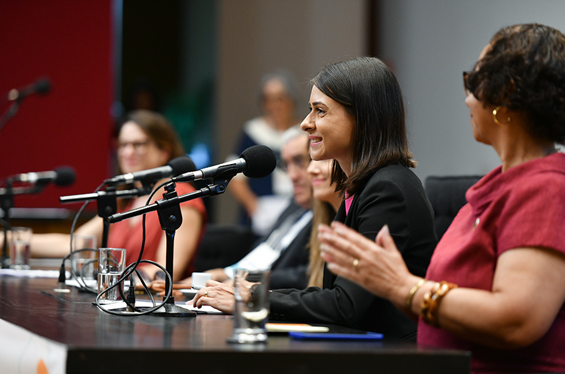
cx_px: 282
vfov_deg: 8.5
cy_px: 187
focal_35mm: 160
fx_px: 2506
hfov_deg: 12.9
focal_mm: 160
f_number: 2.8
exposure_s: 1/160
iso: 2000
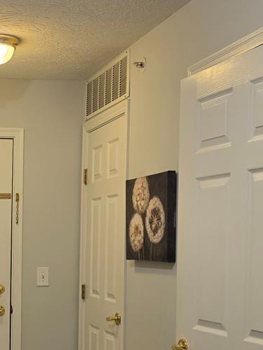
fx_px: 699
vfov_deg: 27.6
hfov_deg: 20.0
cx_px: -49
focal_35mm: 69
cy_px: 281
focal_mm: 6.5
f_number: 1.4
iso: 100
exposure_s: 1/120
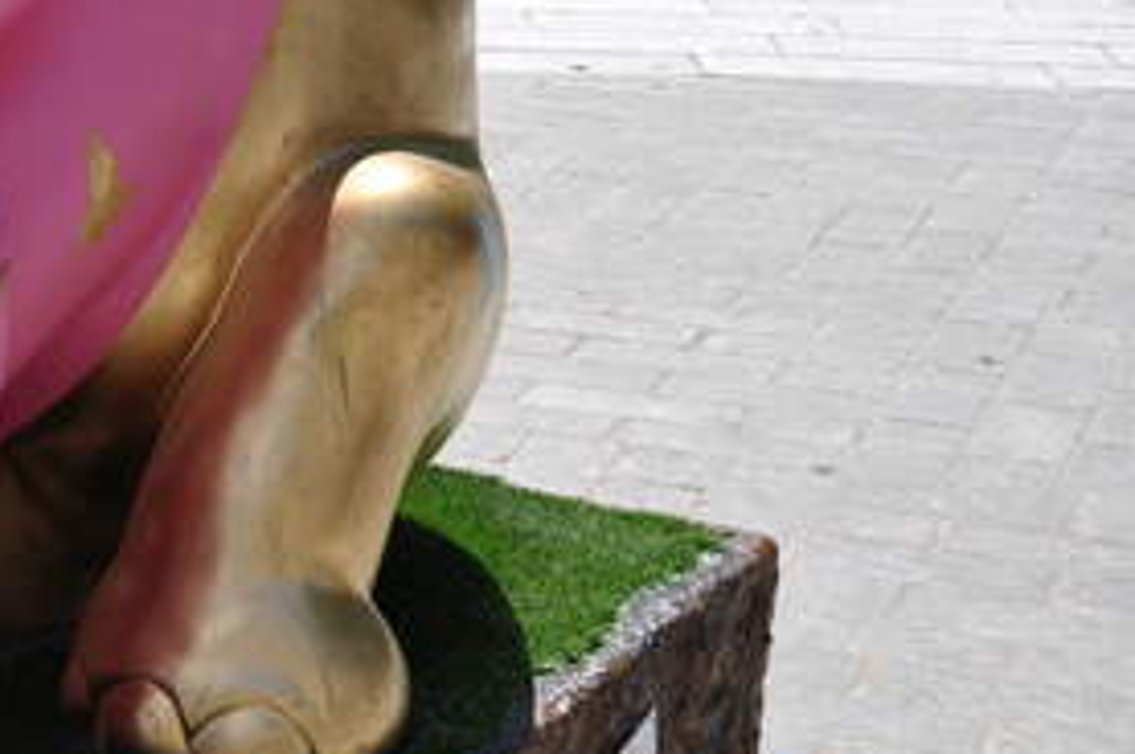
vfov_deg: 13.0
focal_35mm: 104
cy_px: 47
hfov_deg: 18.8
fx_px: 3275
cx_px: -143
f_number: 8
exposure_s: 1/250
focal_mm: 30
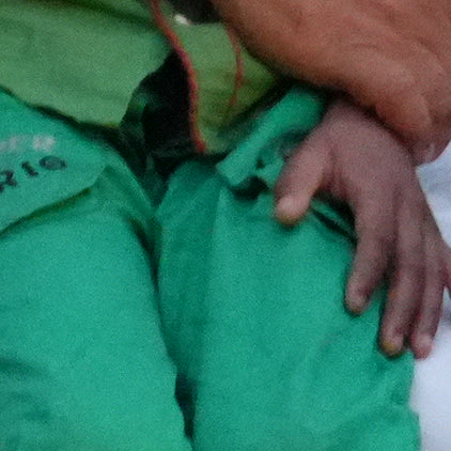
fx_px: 13847
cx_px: 1513
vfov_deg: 1.9
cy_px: -917
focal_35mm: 939
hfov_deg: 1.8
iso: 6400
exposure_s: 1/15
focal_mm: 71
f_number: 5.6
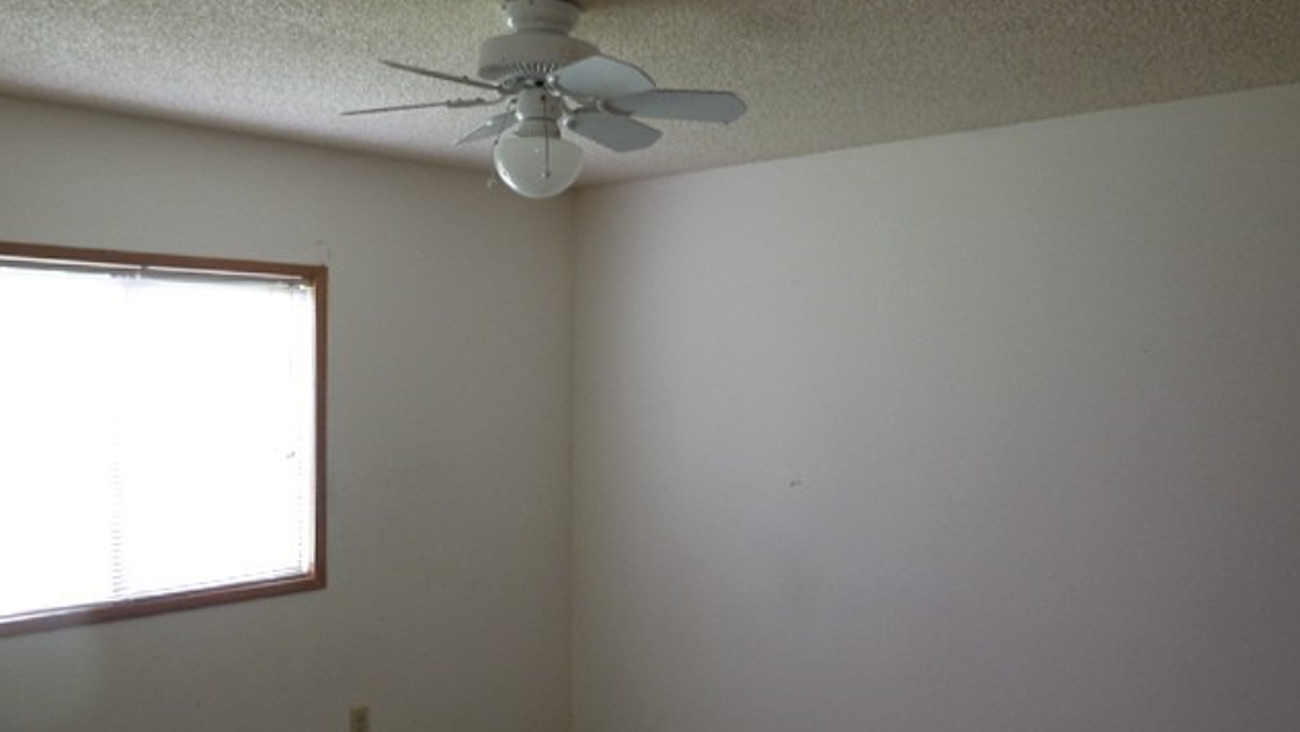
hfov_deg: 59.5
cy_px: 412
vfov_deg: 35.6
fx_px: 1138
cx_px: 650
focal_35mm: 33
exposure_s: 1/30
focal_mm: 5.3
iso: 220
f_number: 3.2
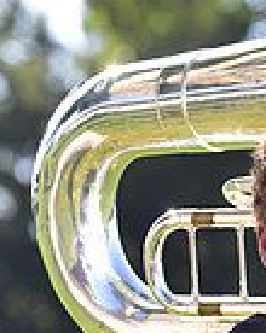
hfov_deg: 2.8
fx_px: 5454
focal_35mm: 553
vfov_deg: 3.5
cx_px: 366
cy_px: 369
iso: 100
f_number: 4.5
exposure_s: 1/250
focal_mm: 140
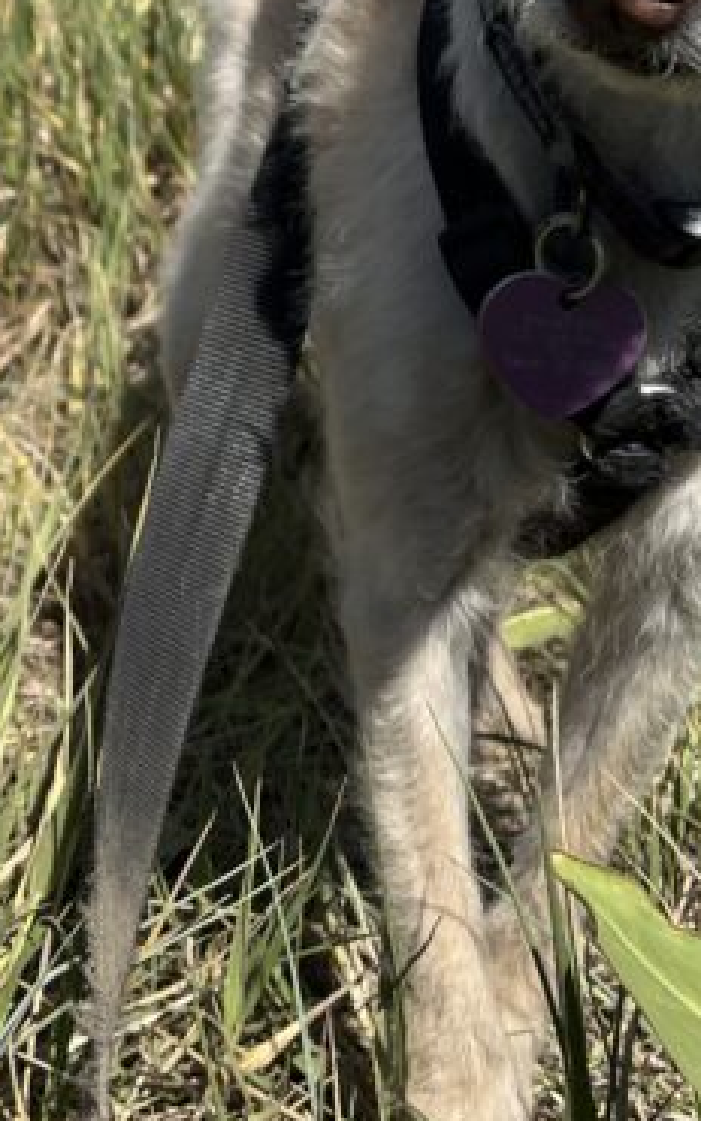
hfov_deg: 16.6
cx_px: -91
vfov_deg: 24.9
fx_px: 2322
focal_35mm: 76
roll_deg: -6.0
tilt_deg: -7.4
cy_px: -172
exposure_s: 1/3876
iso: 50
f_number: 1.6
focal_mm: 5.1
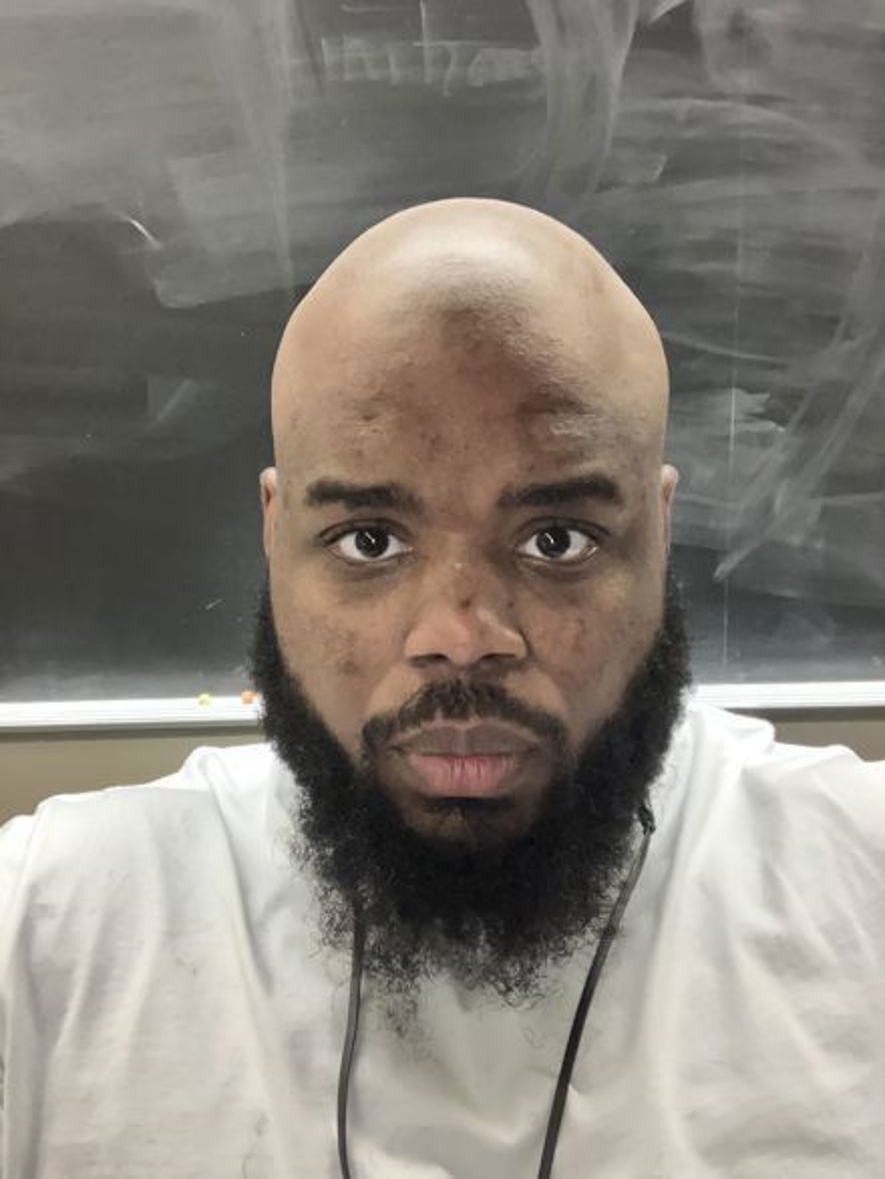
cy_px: 590
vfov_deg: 56.8
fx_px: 1090
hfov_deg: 44.2
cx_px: 442
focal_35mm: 32
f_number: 2.2
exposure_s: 1/34
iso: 800
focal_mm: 2.87
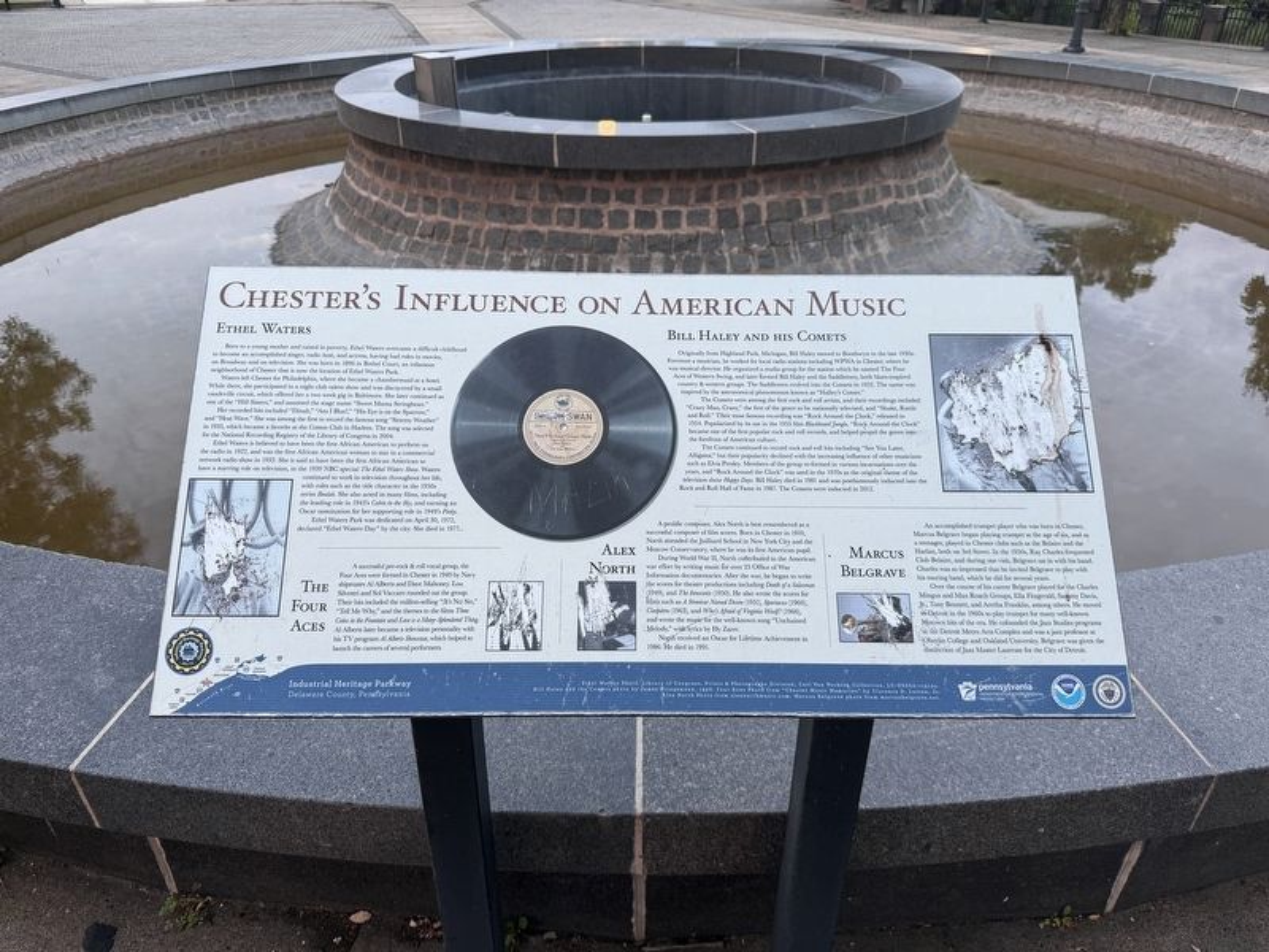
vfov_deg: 56.8
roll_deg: -0.4
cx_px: 634
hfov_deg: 71.6
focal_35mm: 24
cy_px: 476
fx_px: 880
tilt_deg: -29.7
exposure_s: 1/60
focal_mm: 6.76
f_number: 1.78
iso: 125
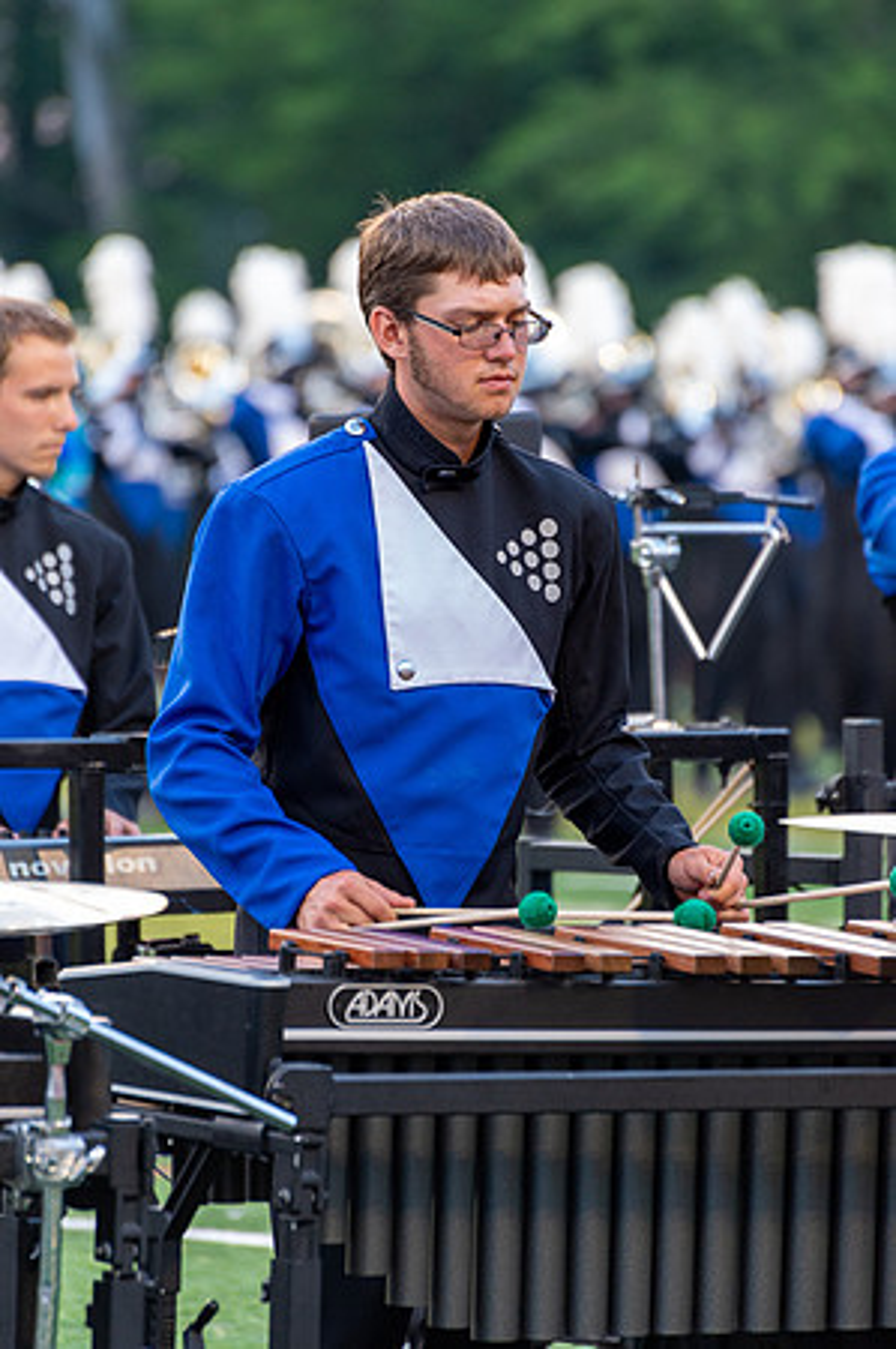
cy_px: 674
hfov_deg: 4.6
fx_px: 11225
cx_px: 448
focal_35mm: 300
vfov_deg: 6.9
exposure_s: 1/200
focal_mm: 300
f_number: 5.6
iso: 2800
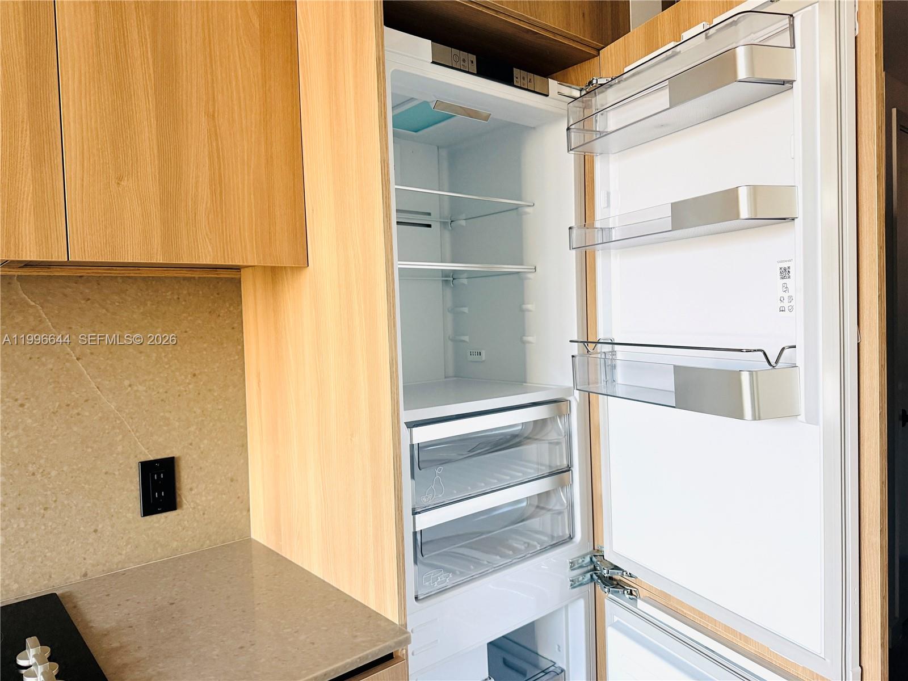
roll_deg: +2.2
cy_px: 340
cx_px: 454
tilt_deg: -2.1
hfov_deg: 71.6
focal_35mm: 24
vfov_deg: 56.8
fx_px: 630
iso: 250
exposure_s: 1/60
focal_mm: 6.76
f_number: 1.78
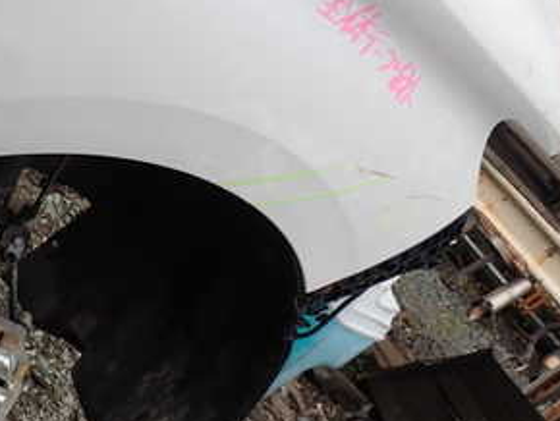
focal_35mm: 62
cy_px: 48
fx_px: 1004
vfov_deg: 23.1
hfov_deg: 30.0
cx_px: 73
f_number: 3.2
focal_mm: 5.4
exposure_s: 1/500
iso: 100
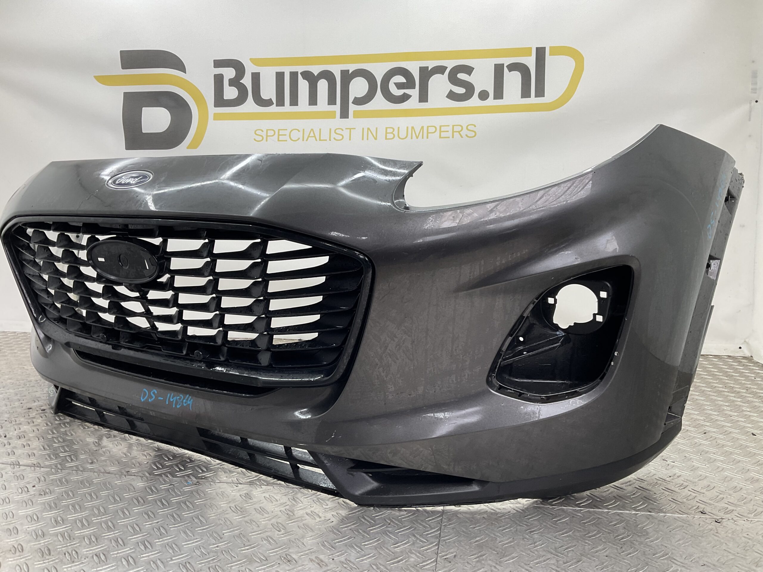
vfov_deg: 48.2
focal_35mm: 29
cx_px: 382
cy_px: 286
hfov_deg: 61.7
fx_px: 639
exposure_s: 1/120
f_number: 1.8
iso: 32
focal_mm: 3
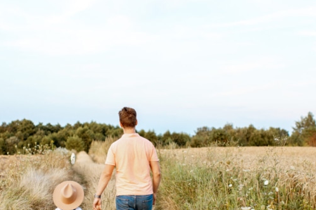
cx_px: 136
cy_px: 134
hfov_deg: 28.0
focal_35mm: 72
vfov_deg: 18.9
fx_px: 632
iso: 400
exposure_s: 1/2000
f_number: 2.2
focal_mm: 35
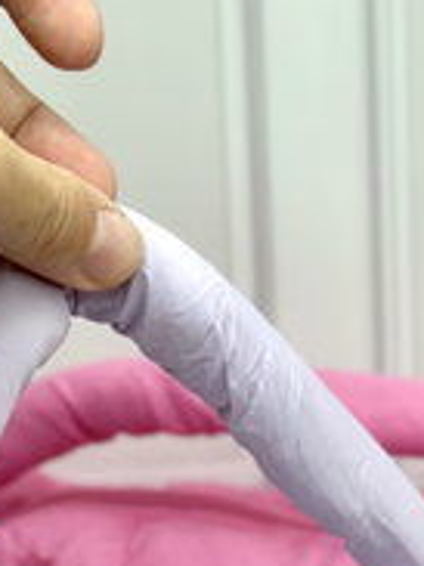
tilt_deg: -20.1
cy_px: 818
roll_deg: +1.9
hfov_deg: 10.6
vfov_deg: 13.4
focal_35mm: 140
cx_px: 130
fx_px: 2289
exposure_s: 1/114
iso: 64
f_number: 1.78
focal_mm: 6.86
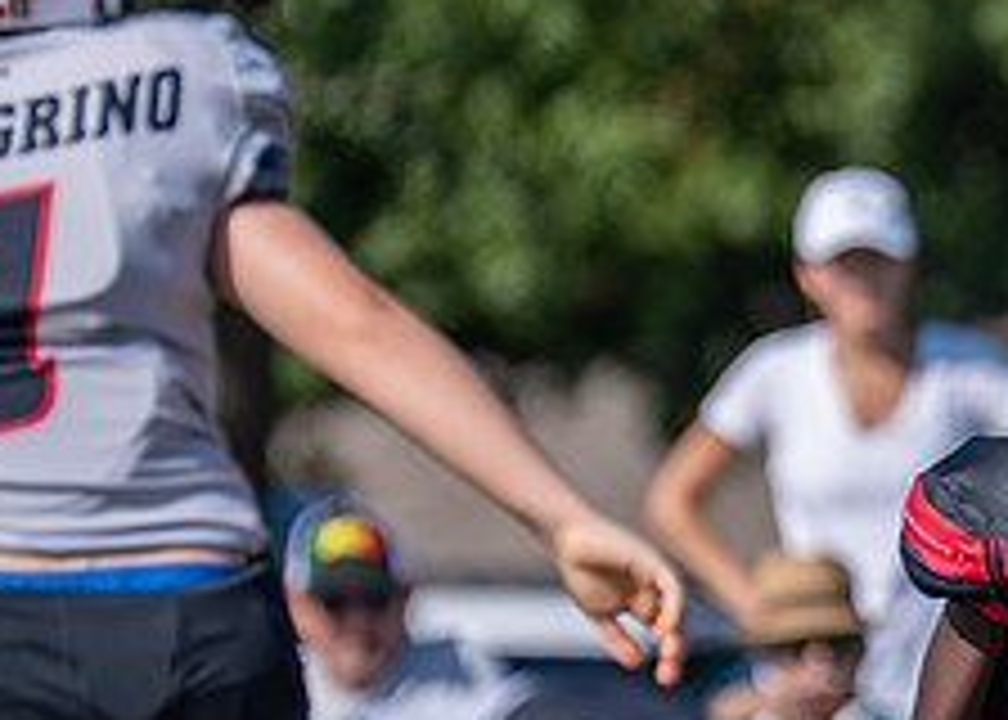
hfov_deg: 1.6
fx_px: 36587
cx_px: 1365
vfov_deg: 1.1
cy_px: 519
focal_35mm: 1278
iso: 100
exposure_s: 1/2500
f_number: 2.8
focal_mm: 200
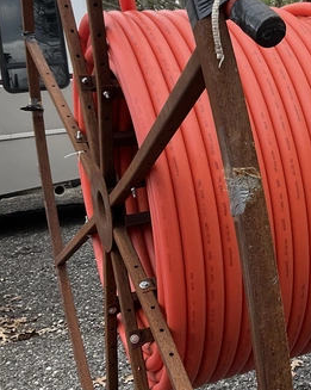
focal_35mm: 65
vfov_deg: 29.0
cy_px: 143
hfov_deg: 22.2
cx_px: 340
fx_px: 749
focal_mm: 3
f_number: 1.8
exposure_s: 1/299
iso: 25
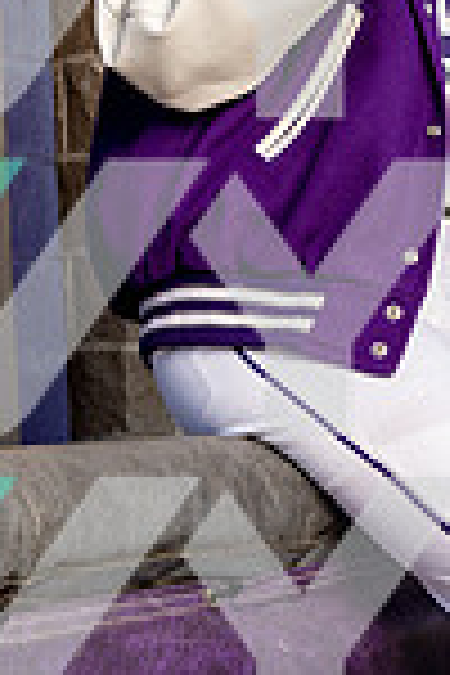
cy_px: 302
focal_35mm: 126
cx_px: 418
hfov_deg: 10.8
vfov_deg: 16.3
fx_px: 2362
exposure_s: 1/250
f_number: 6.3
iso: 100
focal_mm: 42
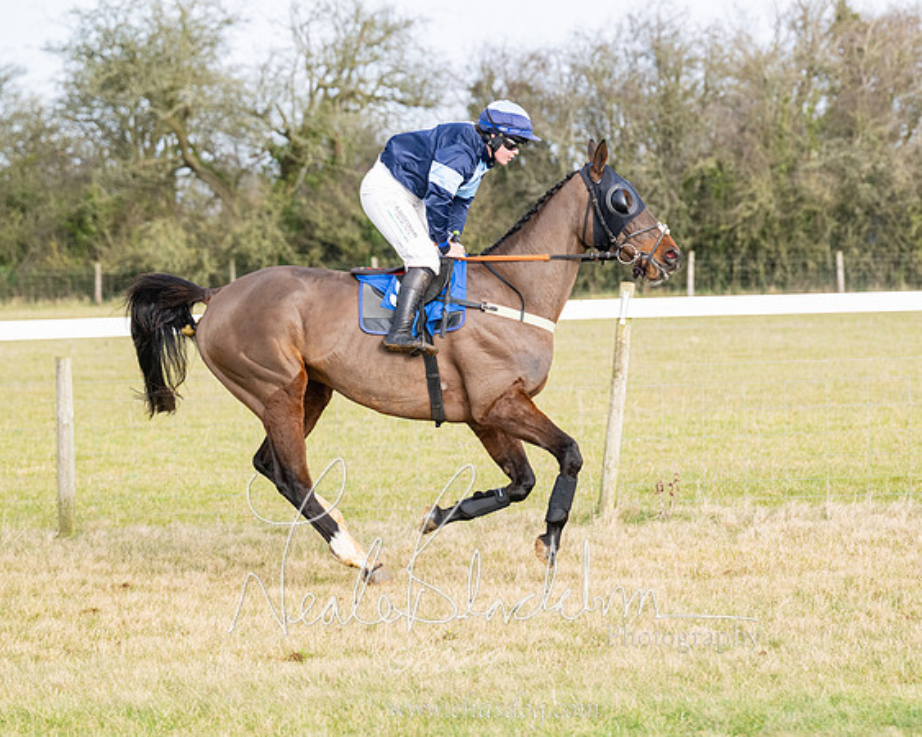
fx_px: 4815
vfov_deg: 8.8
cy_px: 412
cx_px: 597
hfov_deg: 10.9
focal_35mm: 177
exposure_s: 1/1600
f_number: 5
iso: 800
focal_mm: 140
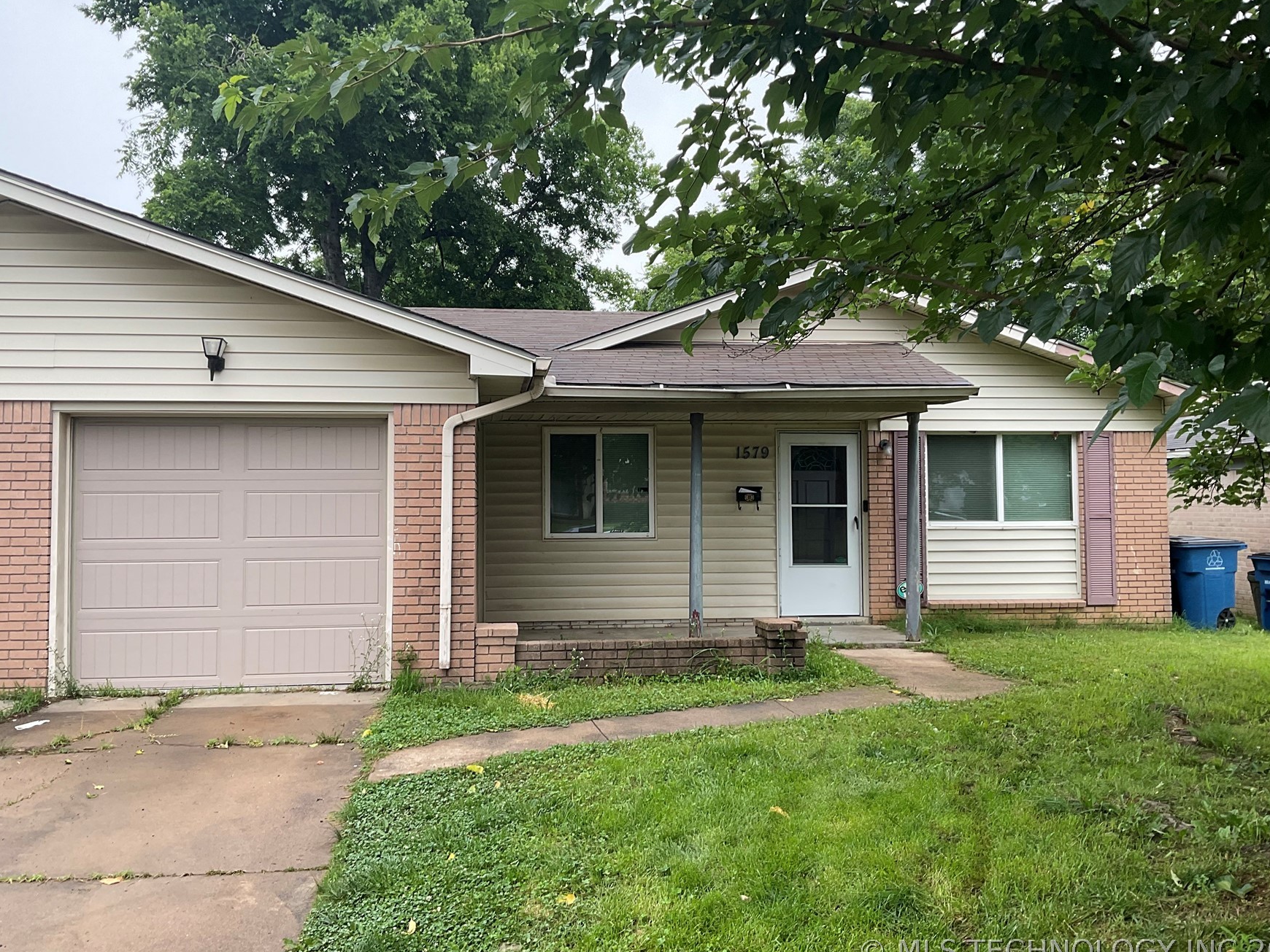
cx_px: 630
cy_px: 450
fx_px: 1174
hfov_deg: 56.8
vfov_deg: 44.1
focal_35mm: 32
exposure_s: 1/122
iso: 20
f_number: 1.8
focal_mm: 3
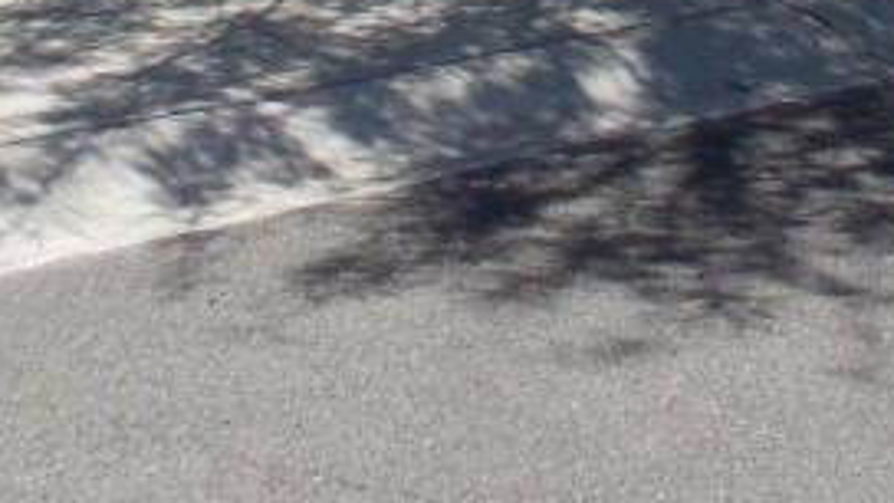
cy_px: -628
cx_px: 467
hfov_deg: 18.0
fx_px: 2821
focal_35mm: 119
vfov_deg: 9.3
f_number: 3.3
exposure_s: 1/500
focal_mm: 4.1
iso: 80
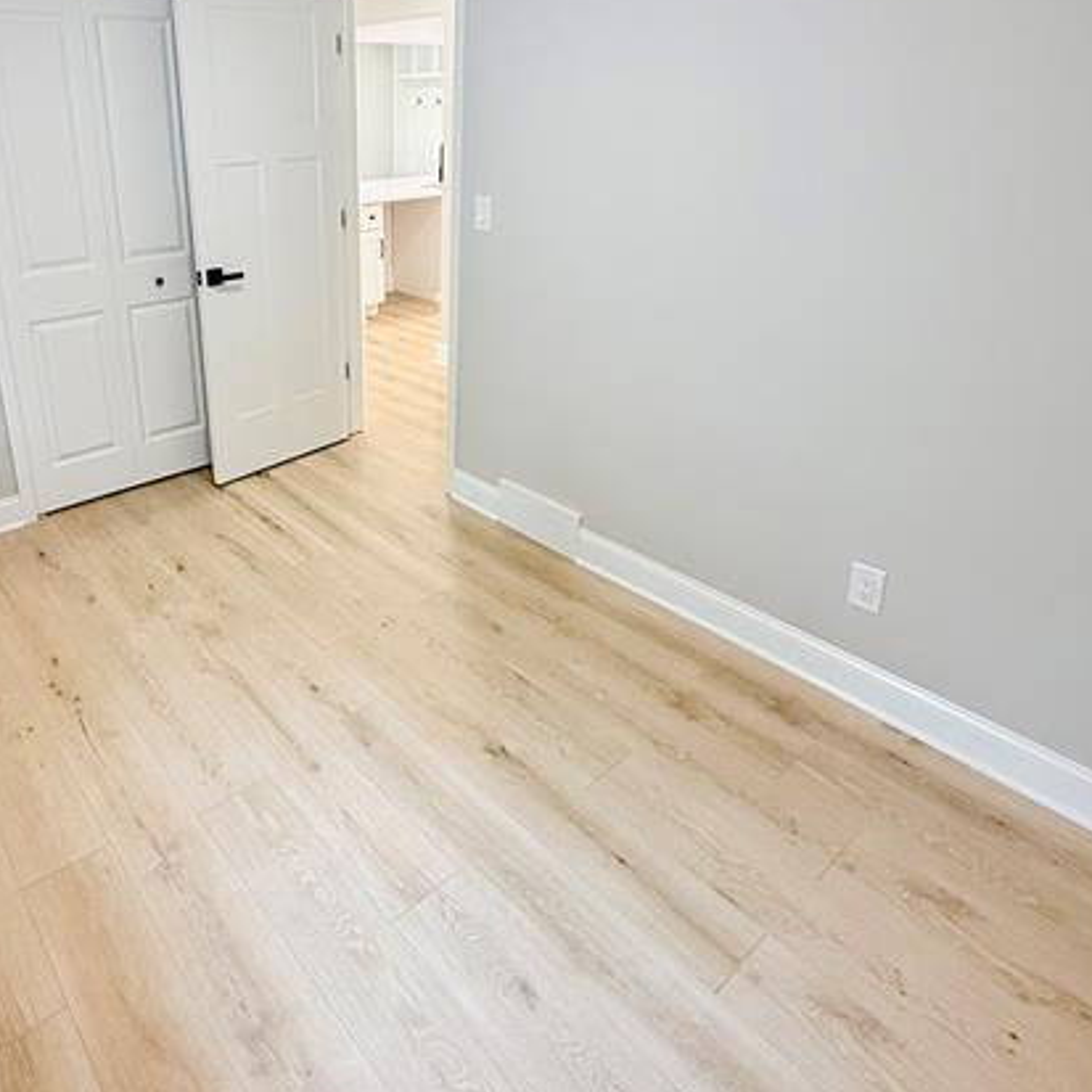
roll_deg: +0.3
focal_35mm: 23
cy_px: 383
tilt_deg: -18.4
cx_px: 357
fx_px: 821
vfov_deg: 65.8
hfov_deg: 65.3
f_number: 2.2
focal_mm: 2.22
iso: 160
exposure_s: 1/120
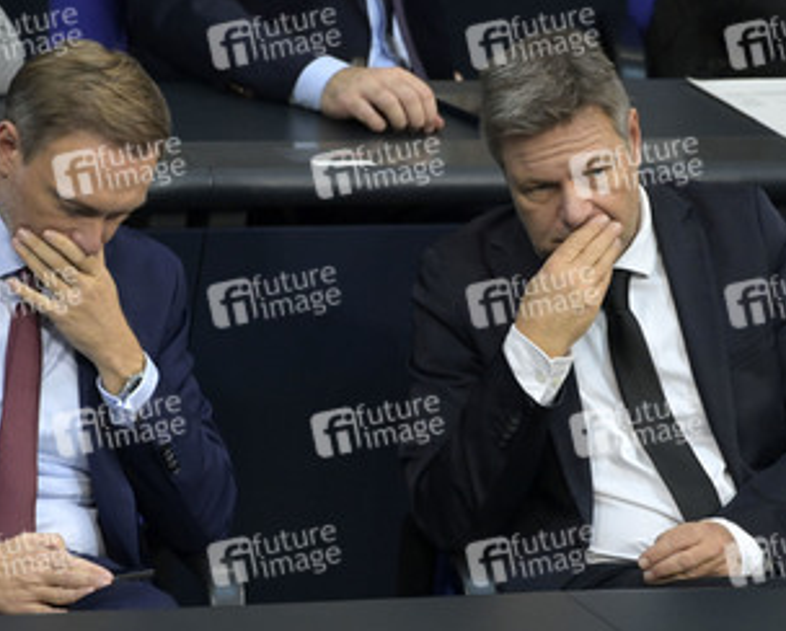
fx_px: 12298
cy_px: 362
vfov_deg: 2.9
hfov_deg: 3.7
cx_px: 309
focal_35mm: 528
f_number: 5.6
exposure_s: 1/320
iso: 10000
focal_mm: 380
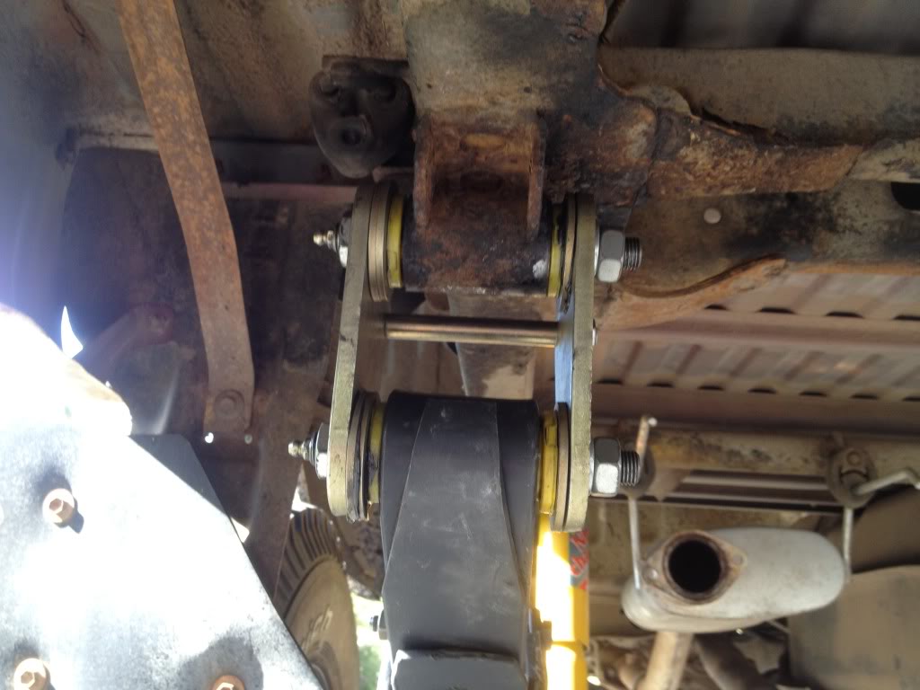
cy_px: 345
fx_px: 930
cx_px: 460
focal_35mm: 35
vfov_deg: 40.7
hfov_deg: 52.6
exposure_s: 1/60
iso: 64
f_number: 2.4
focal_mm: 4.3
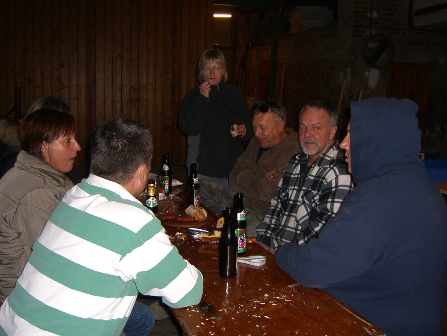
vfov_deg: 37.7
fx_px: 491
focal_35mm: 38
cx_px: 224
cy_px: 168
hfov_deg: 49.0
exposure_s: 1/60
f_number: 2.8
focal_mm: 7.9
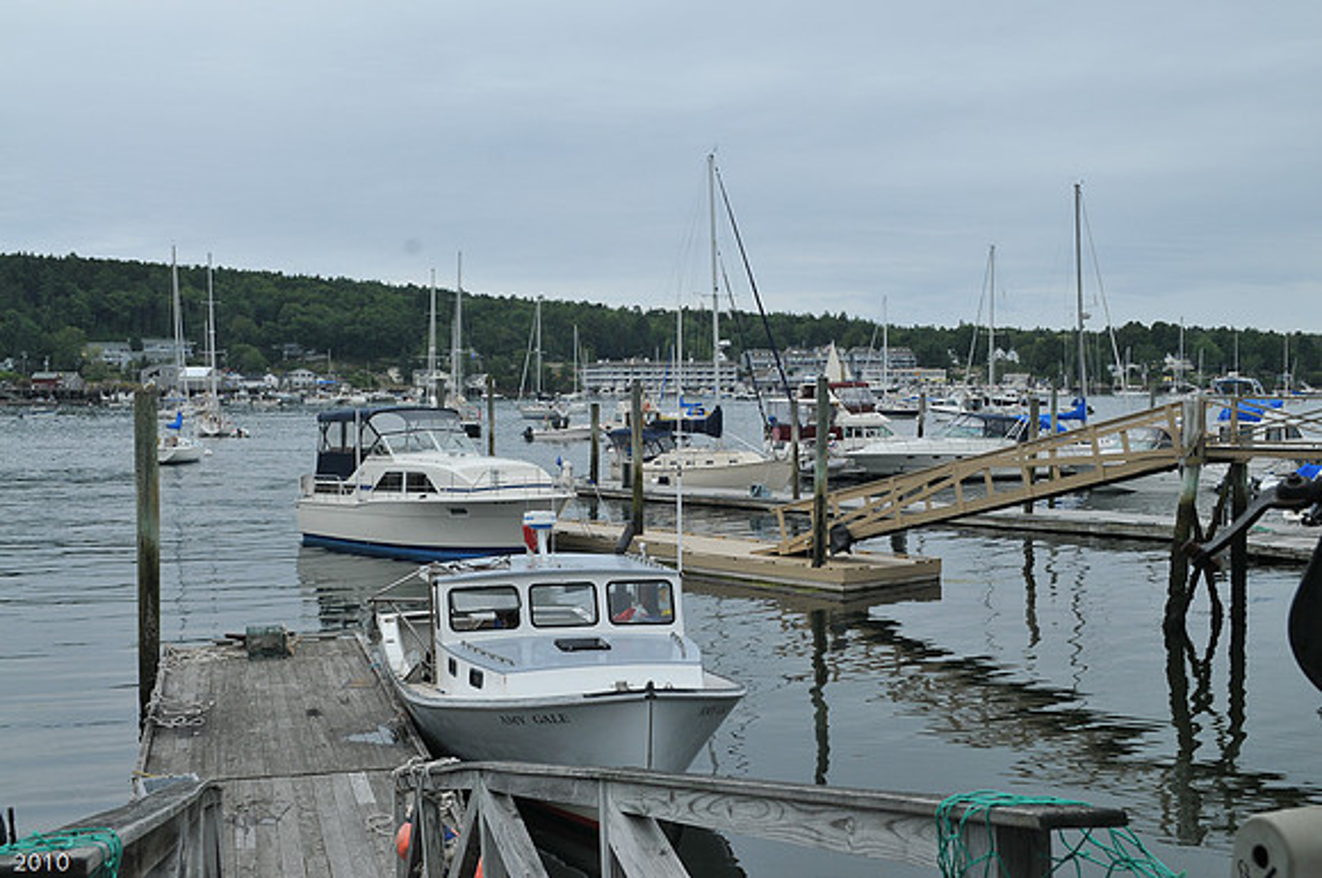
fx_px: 1595
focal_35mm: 44
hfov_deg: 45.0
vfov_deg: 30.8
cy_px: 439
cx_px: 661
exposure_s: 1/250
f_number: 8
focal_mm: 29
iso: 200
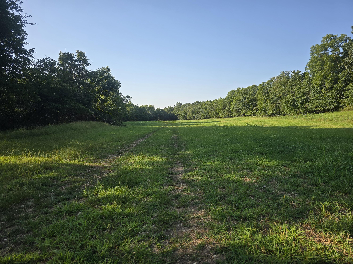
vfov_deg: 58.9
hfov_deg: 73.9
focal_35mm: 23
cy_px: 132
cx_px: 176
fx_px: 235
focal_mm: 6.3
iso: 12
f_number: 1.7
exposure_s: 1/340
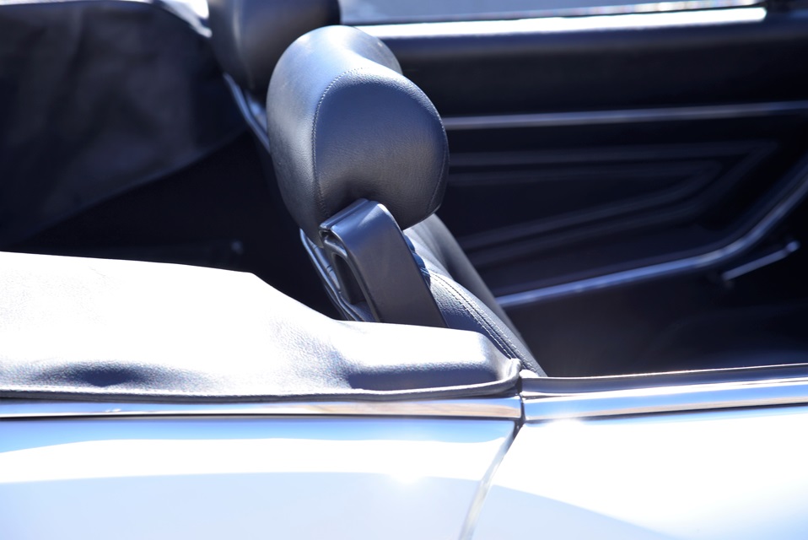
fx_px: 2695
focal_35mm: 120
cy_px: 270
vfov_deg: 11.4
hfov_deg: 17.1
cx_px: 404
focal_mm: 120
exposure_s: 1/100
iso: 160
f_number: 7.1
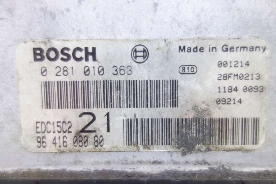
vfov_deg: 46.4
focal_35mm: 28
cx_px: 138
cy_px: 92
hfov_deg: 65.5
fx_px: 215
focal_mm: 10.4
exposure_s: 1/30
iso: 125
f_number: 1.8
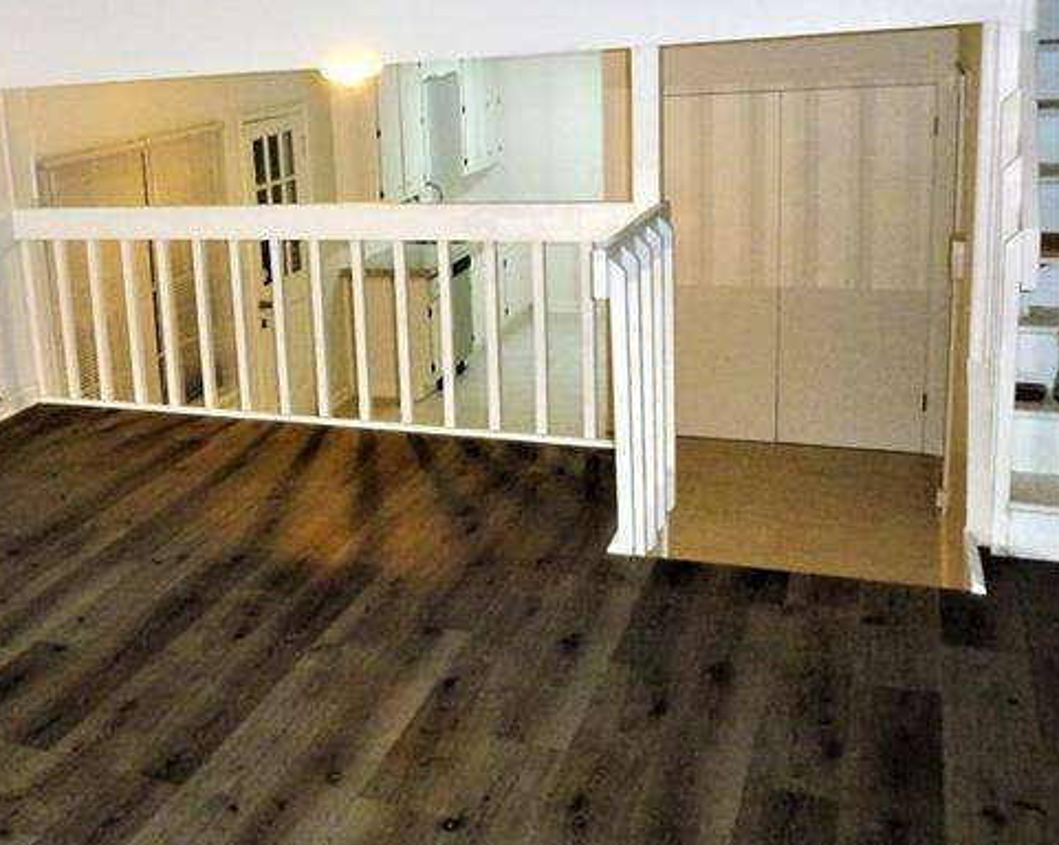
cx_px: 187
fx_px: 1221
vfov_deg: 38.0
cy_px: 323
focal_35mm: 39
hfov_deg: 44.2
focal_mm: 4.3
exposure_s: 1/60
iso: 200
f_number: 3.3
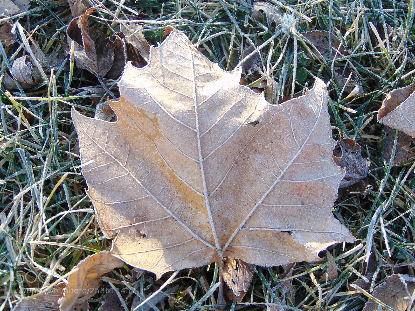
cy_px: 156
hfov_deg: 44.8
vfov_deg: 34.3
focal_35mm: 42
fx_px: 504
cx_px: 208
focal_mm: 7.6
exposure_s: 1/125
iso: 80
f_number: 3.3
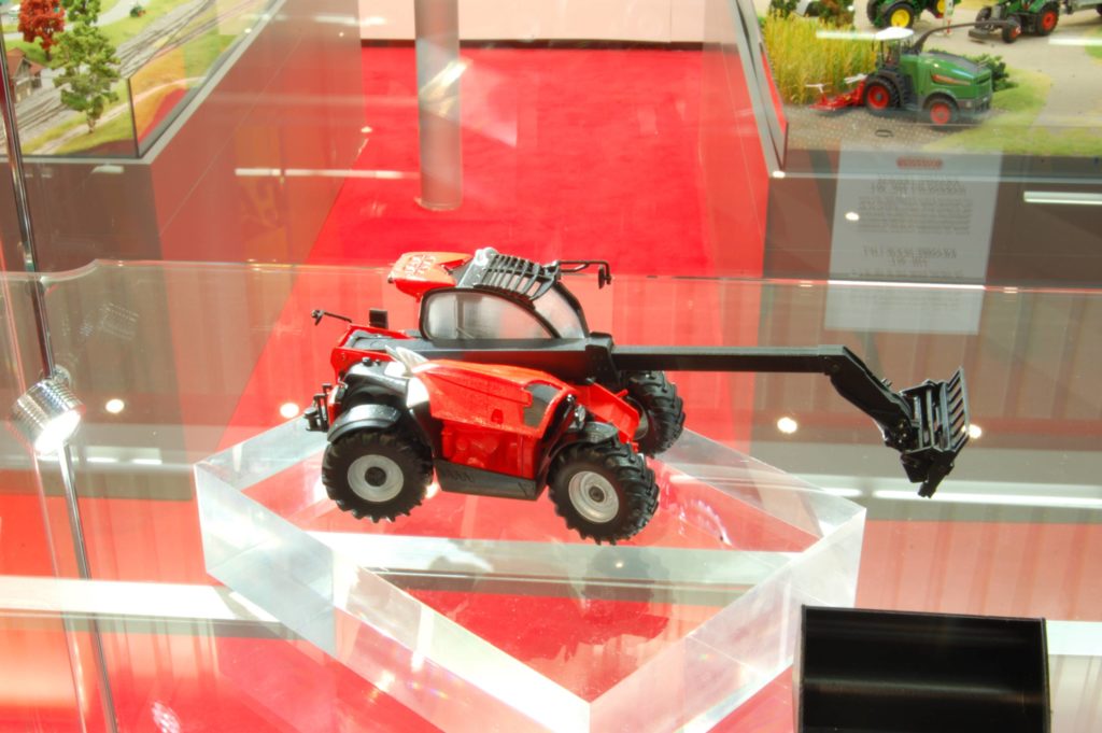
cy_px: 366
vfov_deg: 26.4
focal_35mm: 51
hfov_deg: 38.9
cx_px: 551
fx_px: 1560
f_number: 29
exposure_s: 6
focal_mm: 34
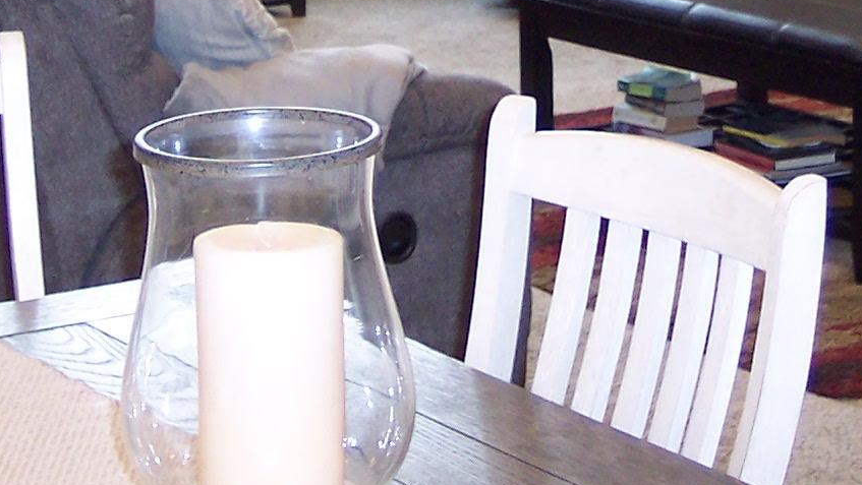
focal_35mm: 126
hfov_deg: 17.0
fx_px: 2881
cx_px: 496
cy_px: -213
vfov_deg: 9.4
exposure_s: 1/30
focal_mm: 8
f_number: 2.8
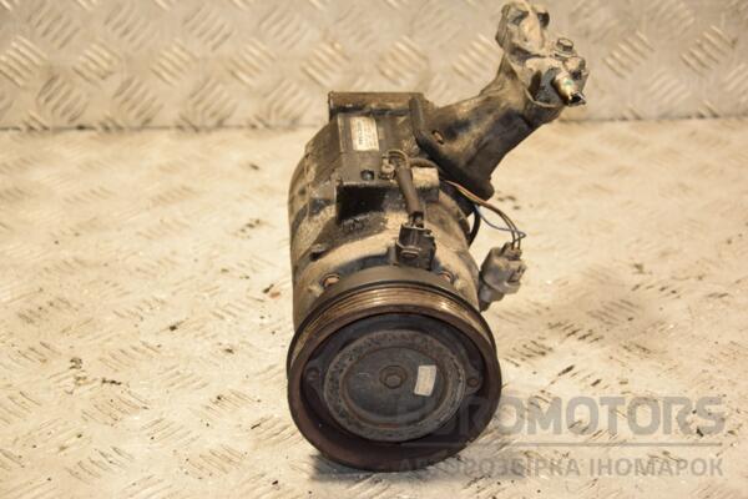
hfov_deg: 23.4
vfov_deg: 15.7
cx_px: 374
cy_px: 250
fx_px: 1808
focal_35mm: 87
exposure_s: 1/160
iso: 800
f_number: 5
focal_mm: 58
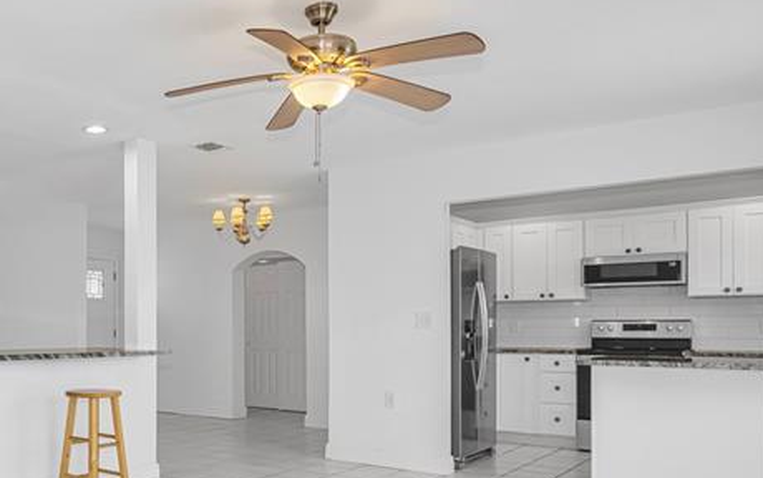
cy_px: 309
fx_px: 731
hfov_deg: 50.2
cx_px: 106
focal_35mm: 35
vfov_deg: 35.9
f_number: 8
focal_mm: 15.5
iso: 160
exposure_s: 1/80
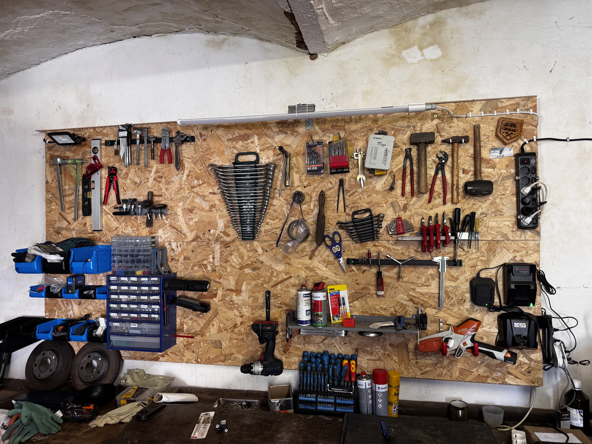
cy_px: 222
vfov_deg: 56.8
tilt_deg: +3.1
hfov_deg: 71.6
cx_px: 296
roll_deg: +0.8
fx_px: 410
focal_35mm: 24
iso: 160
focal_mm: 6.76
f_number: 1.78
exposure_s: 1/50
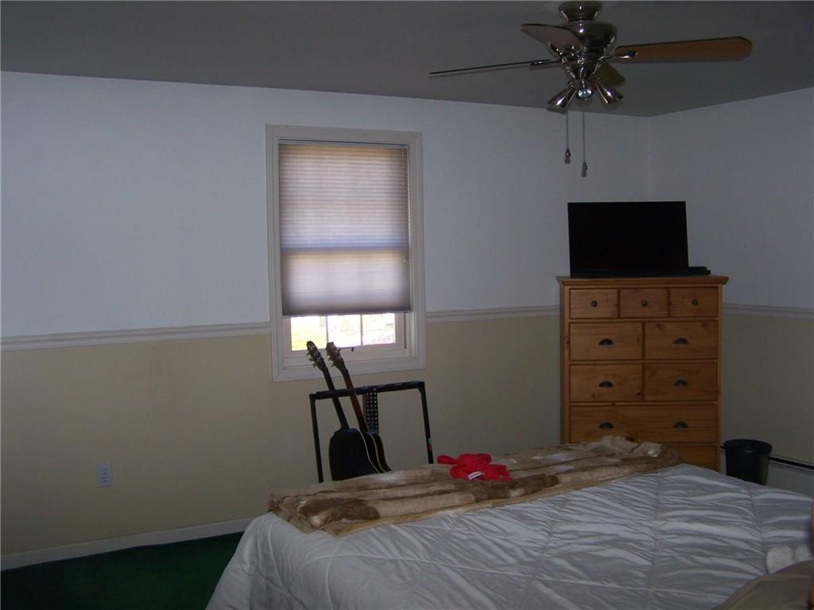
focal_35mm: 38
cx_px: 407
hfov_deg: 49.0
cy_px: 305
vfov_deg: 37.7
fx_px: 894
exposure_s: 1/60
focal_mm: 6.3
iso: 80
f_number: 2.8
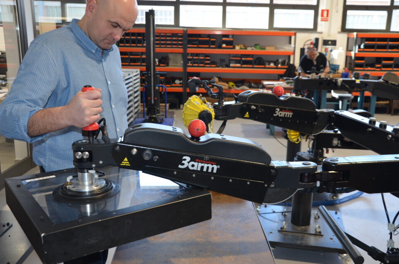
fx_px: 420
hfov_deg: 50.8
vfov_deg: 34.9
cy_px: 130
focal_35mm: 38
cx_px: 209
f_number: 3.8
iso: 900
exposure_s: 1/60
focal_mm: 24
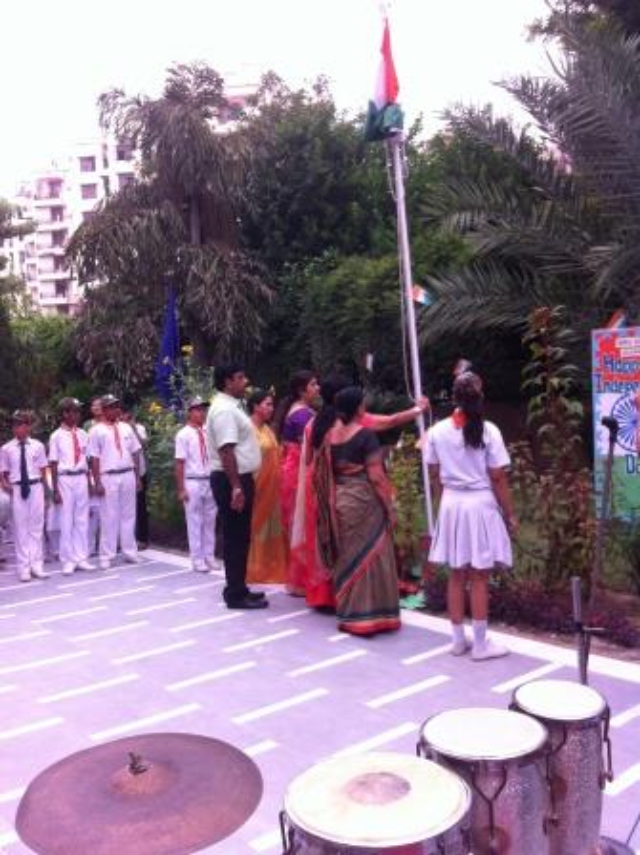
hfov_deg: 40.6
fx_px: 864
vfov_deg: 52.7
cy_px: 428
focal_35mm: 35
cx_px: 320
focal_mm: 3.85
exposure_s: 1/155
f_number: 2.8
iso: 80
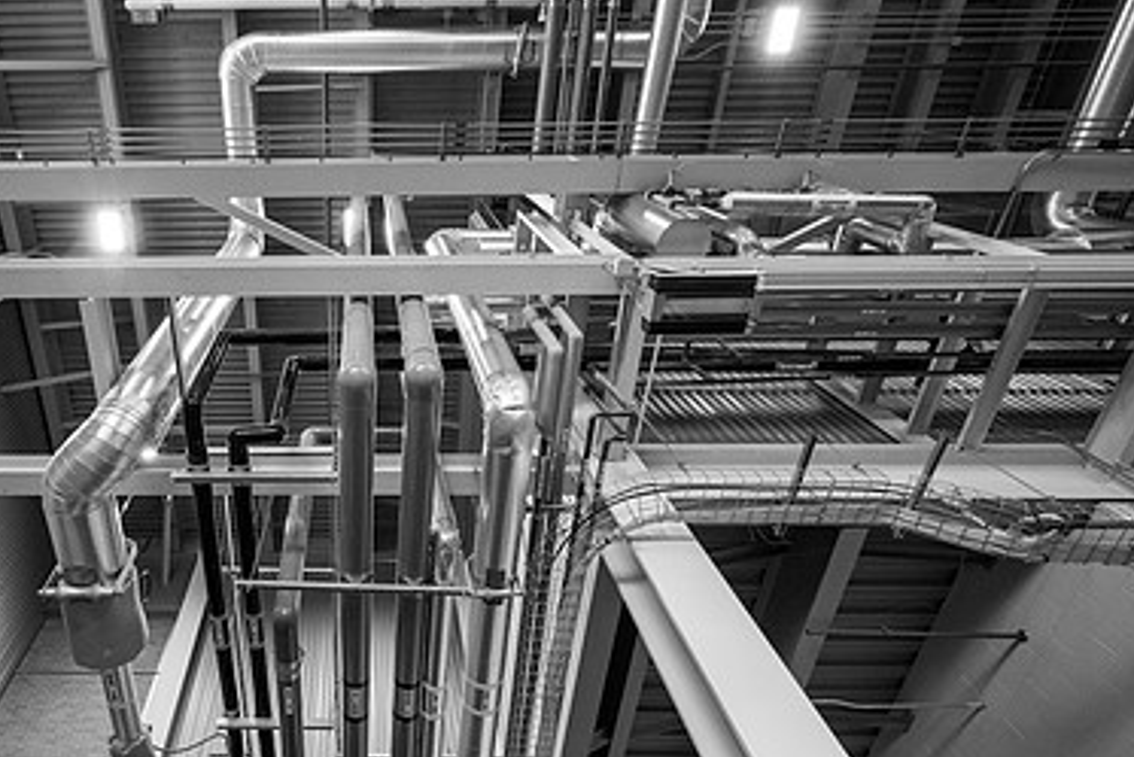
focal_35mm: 22
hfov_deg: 75.3
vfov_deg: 57.1
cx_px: 350
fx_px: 693
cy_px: 427
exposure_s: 1/80
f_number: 9
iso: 1600
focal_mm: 14
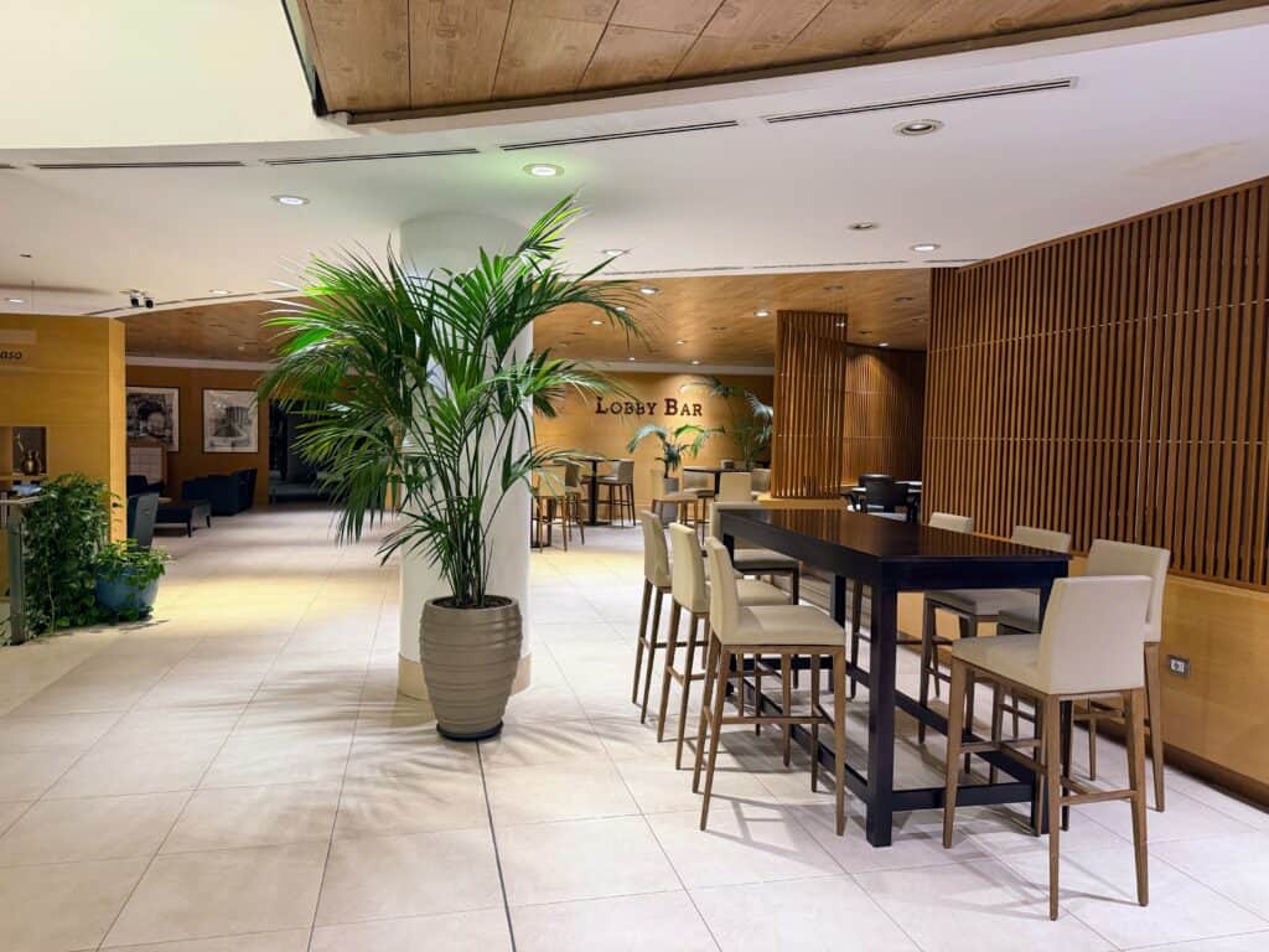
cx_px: 634
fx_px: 880
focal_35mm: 24
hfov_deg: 71.6
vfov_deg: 56.8
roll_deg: +0.0
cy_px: 476
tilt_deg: -3.3
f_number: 1.78
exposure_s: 1/50
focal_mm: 6.76
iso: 320
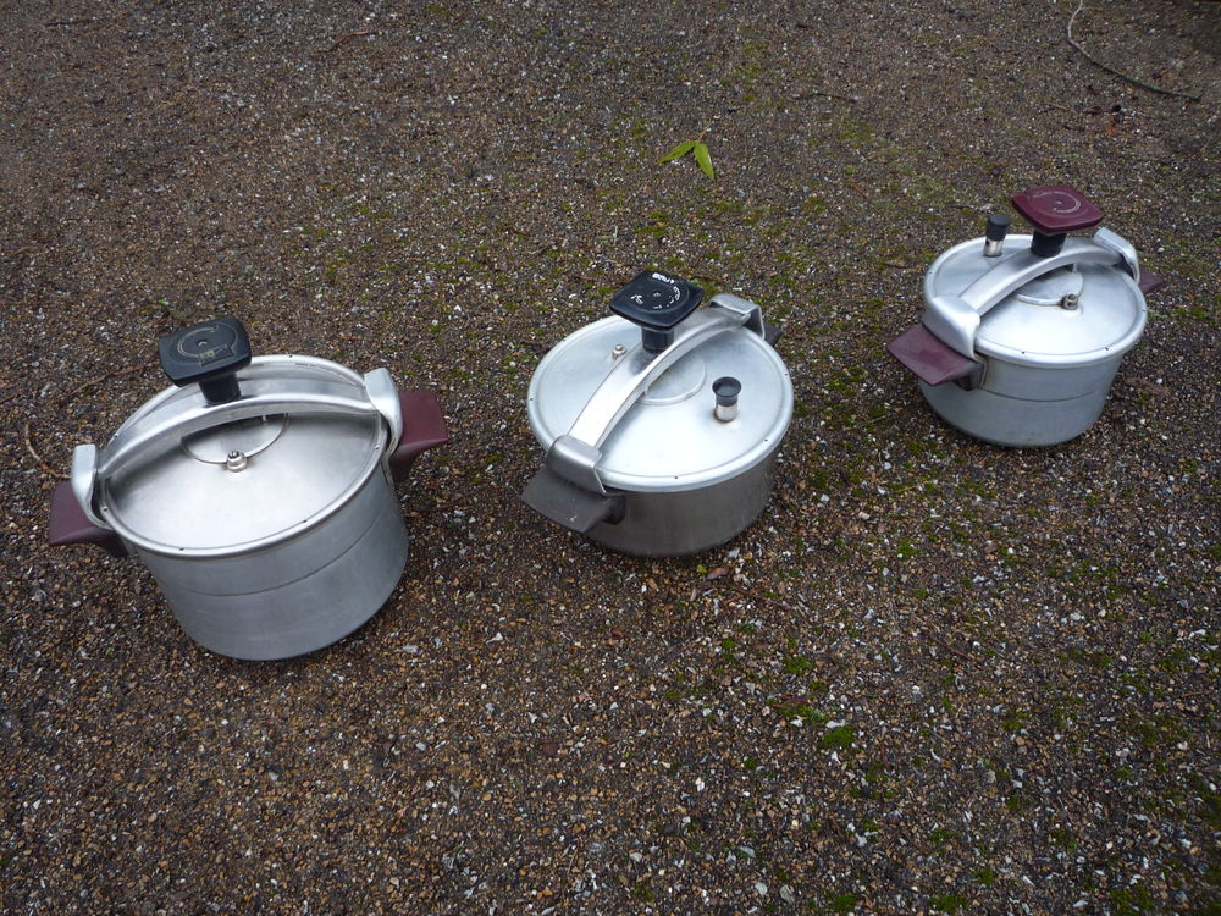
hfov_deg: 60.0
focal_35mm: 30
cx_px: 610
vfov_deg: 46.8
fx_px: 1058
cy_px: 458
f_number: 3.3
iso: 100
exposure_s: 1/60
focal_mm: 5.2
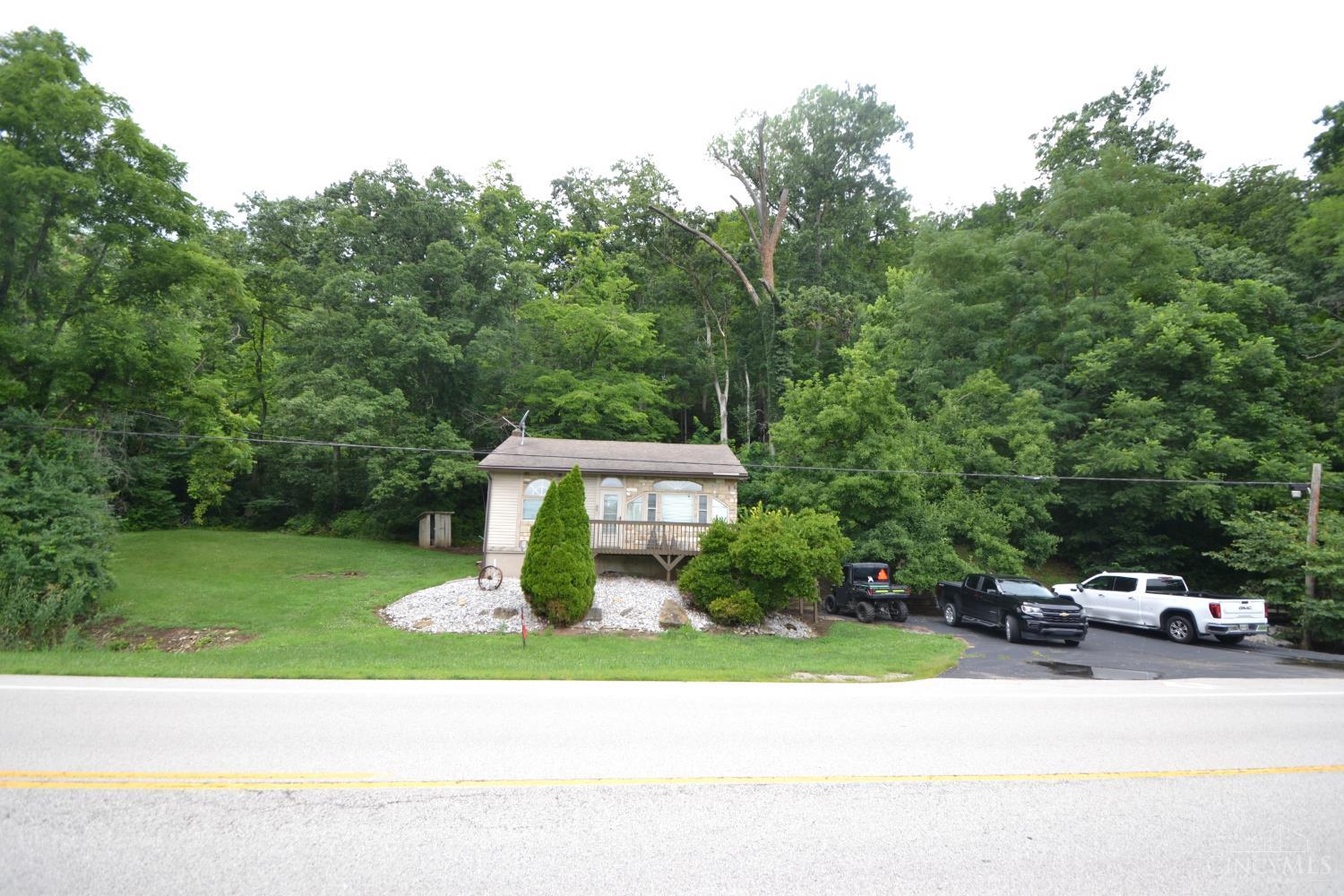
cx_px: 672
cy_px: 448
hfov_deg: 100.4
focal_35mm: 15
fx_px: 560
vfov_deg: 77.3
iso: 100
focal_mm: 10
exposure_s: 1/125
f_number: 5.6
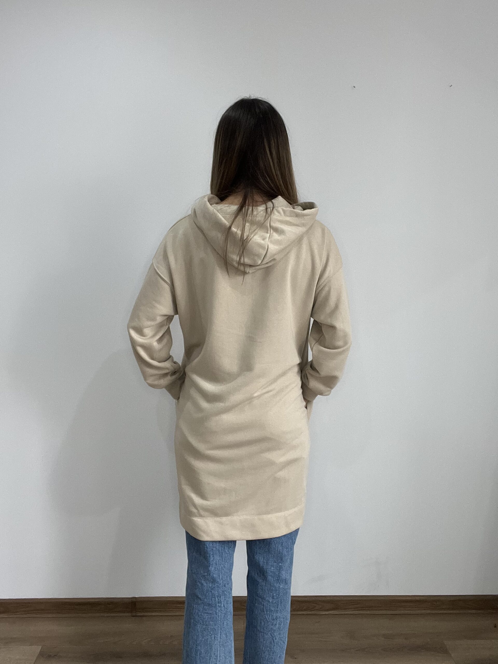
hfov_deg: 46.8
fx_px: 575
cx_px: 249
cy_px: 332
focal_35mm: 30
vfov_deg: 60.0
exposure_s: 1/50
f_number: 2.2
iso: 80
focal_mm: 2.71
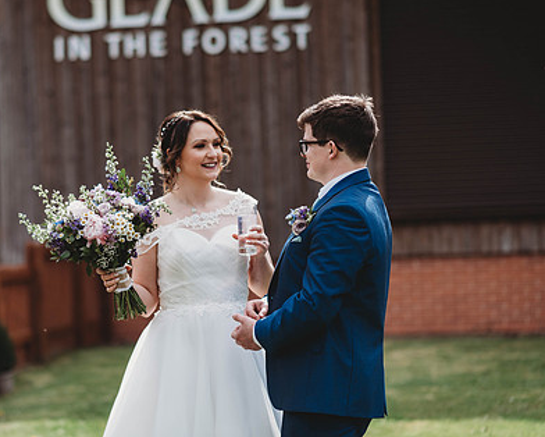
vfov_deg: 13.1
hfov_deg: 16.3
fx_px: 1904
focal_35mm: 118
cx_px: 186
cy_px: 196
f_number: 2
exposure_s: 1/4000
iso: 125
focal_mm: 85
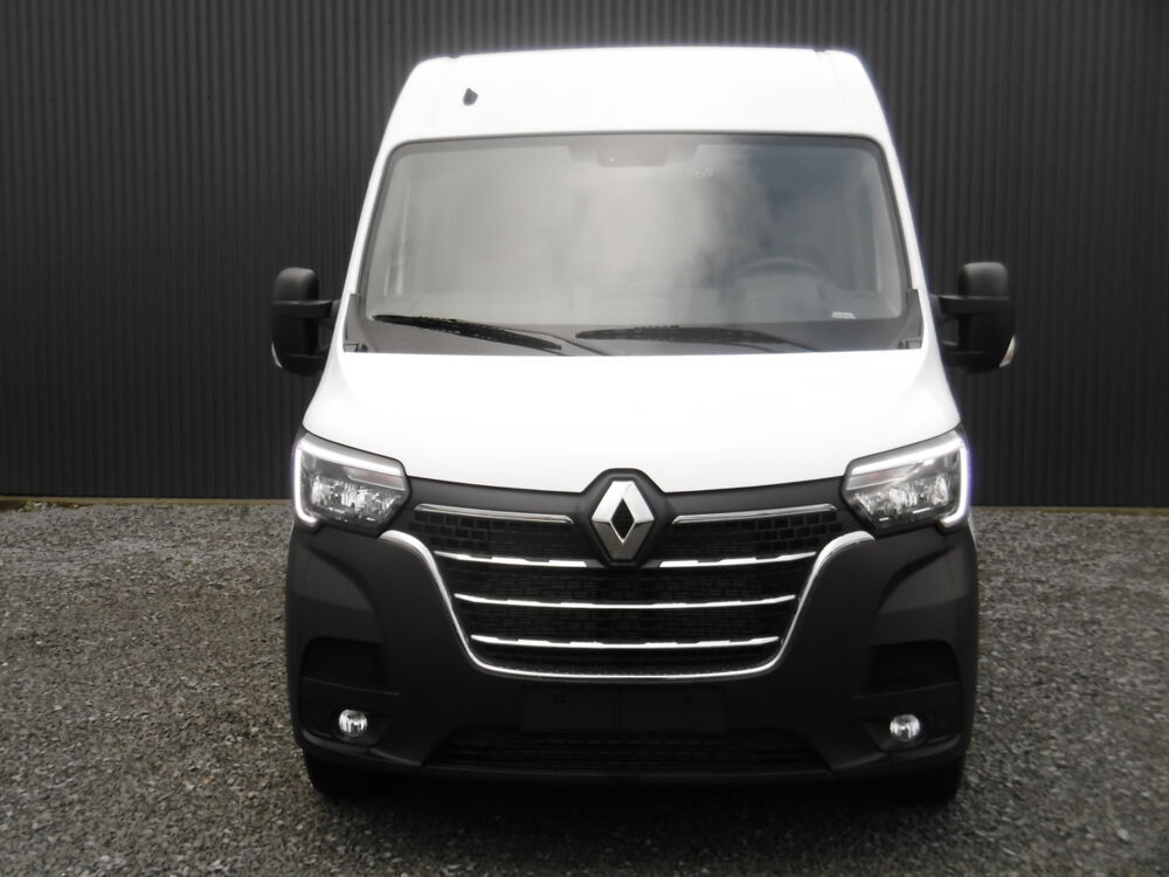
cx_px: 584
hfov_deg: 37.5
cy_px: 438
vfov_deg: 28.6
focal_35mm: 51
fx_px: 1722
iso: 500
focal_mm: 9.2
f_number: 4
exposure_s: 1/500
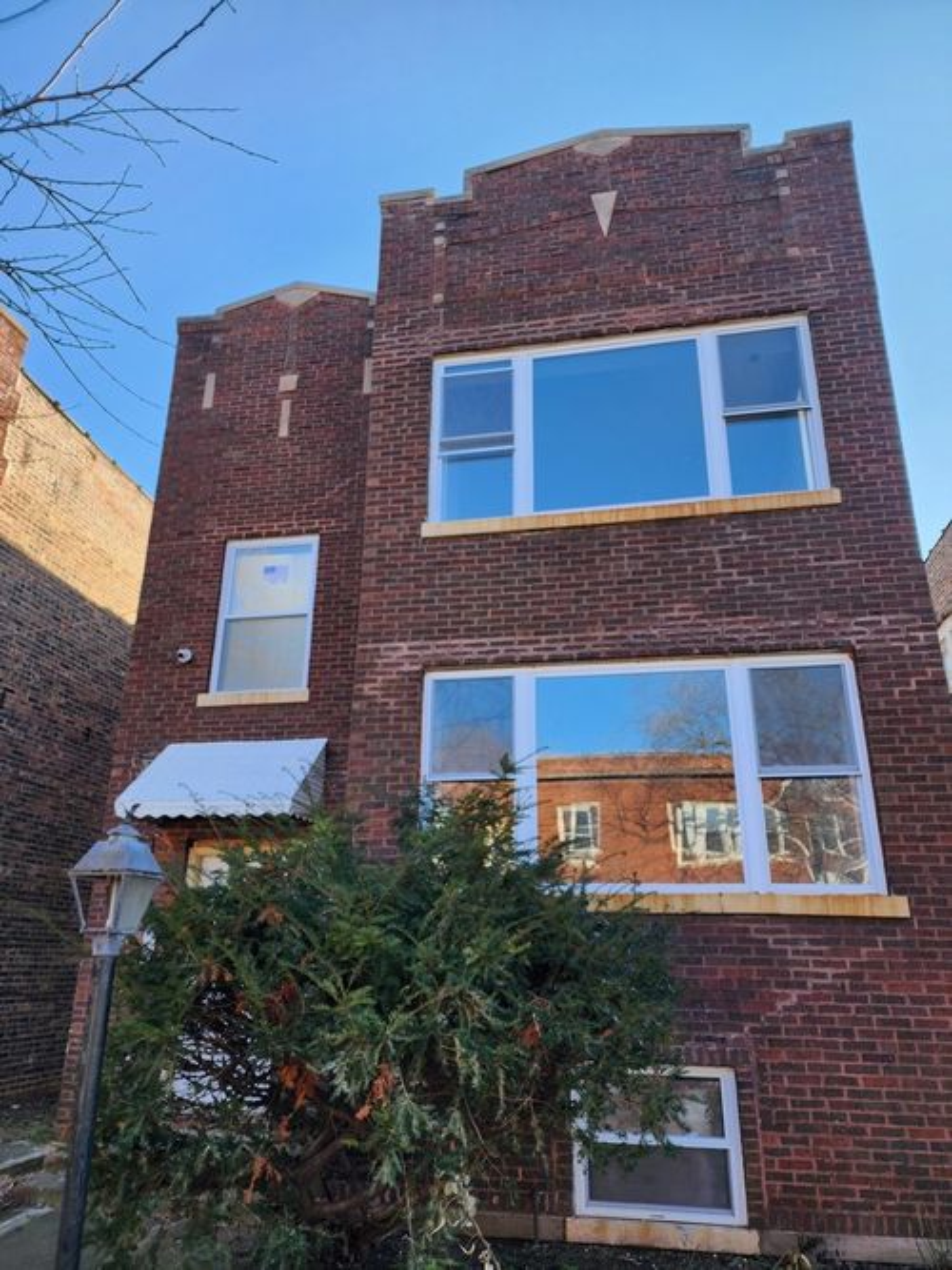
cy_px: 635
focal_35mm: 23
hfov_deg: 58.9
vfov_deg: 73.9
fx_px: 844
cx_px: 476
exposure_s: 1/229
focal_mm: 6.4
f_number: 1.8
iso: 12
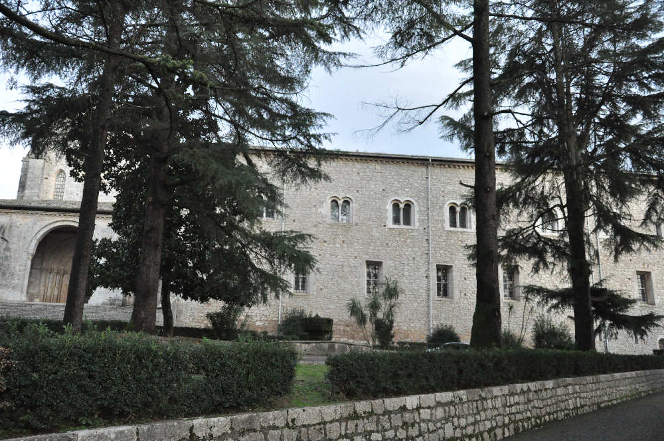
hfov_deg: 57.3
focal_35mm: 33
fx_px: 608
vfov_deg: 39.9
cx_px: 332
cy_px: 220
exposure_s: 1/80
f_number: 3.8
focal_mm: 22
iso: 3200
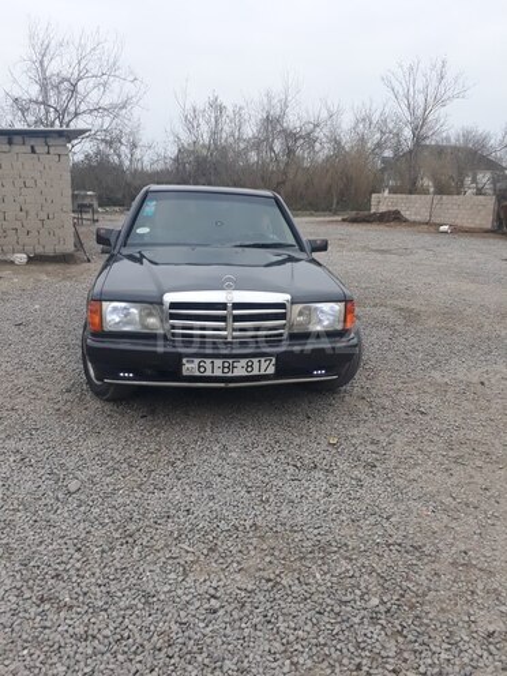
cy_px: 338
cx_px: 254
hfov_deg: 51.4
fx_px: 527
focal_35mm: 27
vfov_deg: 65.3
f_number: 1.9
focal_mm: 3.6
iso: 40
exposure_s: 1/50
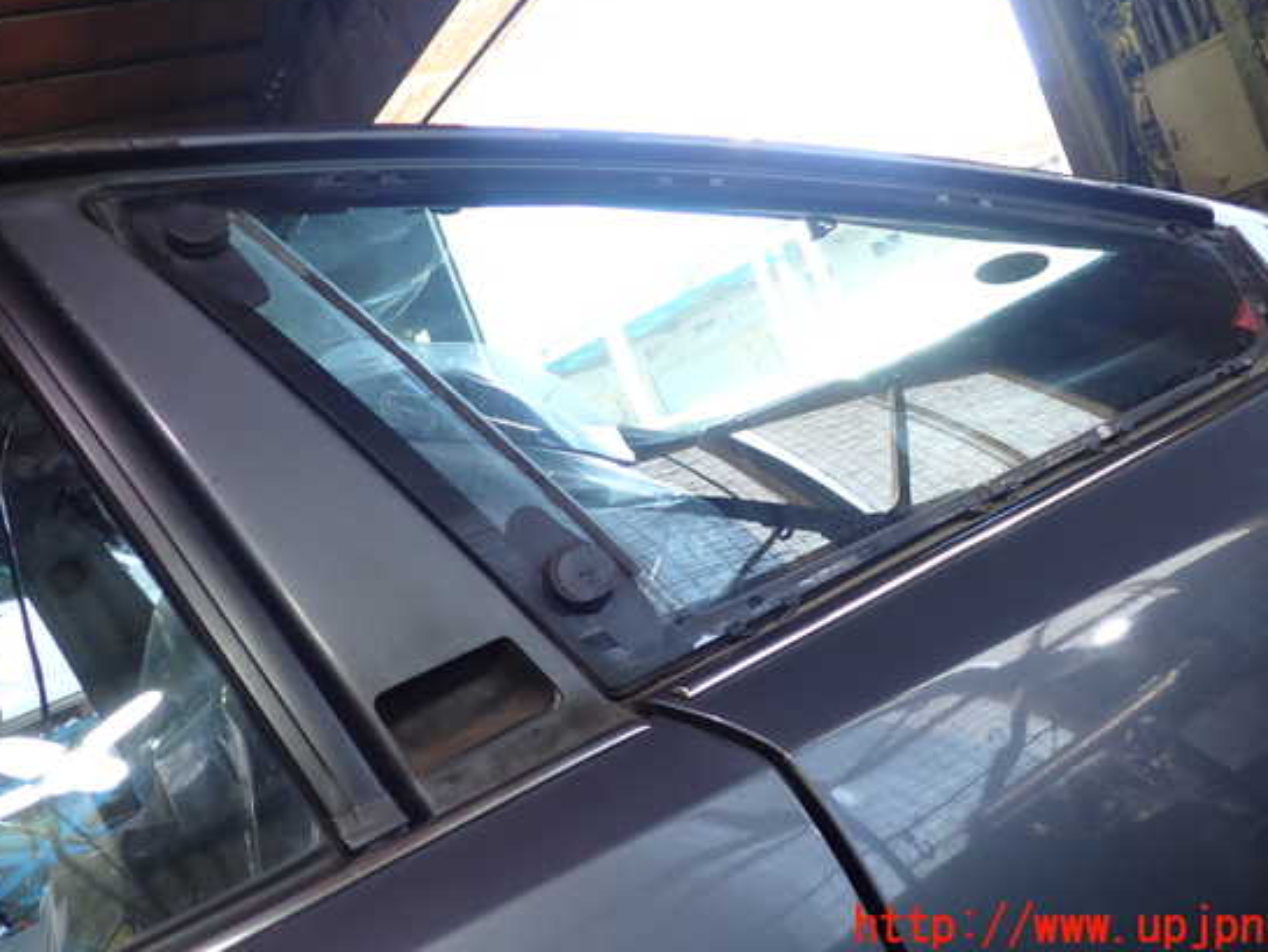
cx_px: 682
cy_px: 433
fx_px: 1209
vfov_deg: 42.9
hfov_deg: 55.3
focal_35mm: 33
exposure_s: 1/60
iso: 160
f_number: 2.3
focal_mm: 5.4
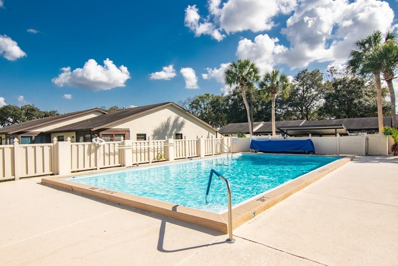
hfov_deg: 81.2
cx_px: 199
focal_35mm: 21
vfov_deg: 59.5
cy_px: 133
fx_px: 232
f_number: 13
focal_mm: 14
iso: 1000
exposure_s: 1/800
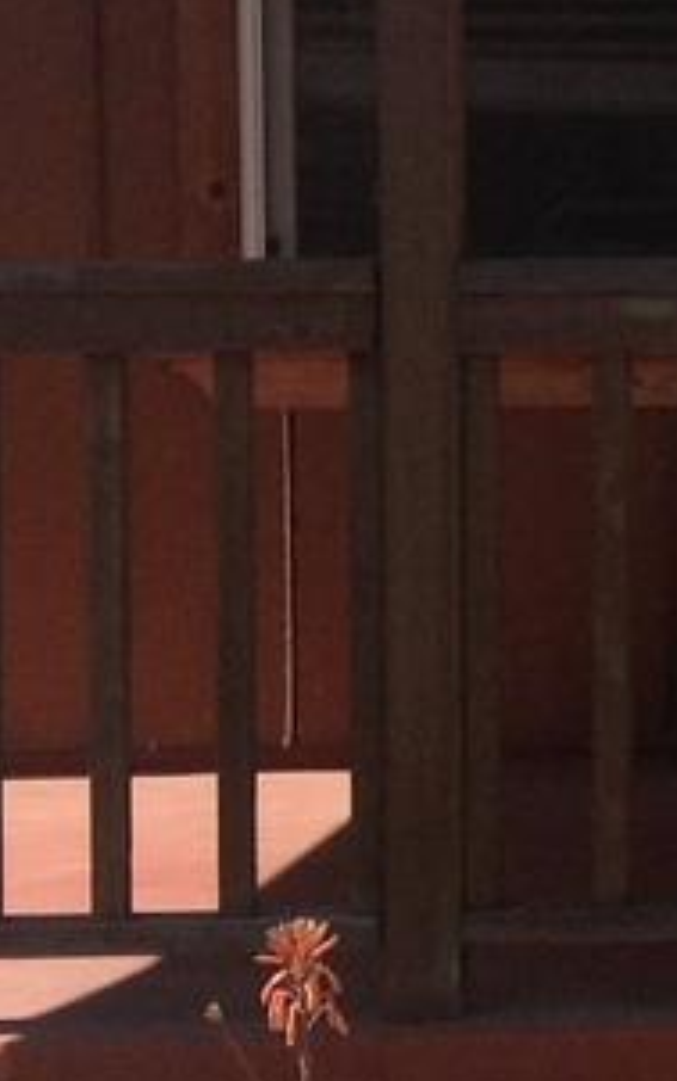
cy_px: 258
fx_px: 4689
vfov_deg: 13.1
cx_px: 1909
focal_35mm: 159
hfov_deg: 7.4
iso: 80
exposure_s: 1/1080
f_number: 2.4
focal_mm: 4.28
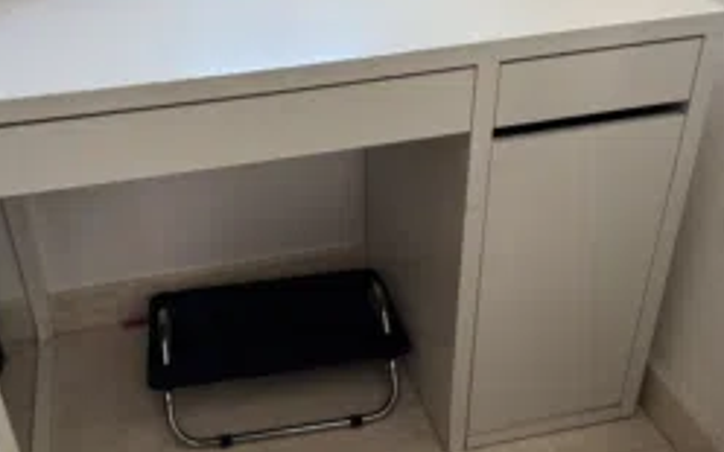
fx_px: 809
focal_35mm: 41
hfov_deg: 48.1
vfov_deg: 31.2
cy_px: 207
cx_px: 309
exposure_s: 1/88
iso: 200
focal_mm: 6.76
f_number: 1.78
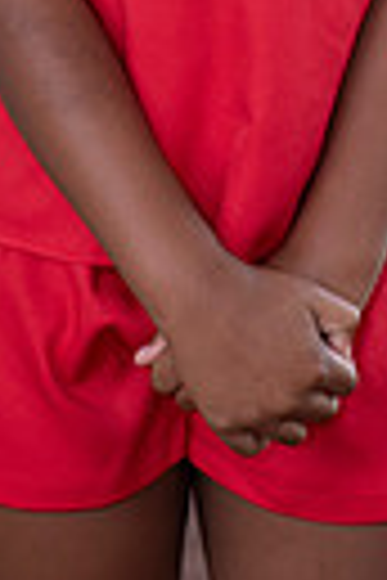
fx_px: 4789
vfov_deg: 6.8
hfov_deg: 4.6
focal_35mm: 297
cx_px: 166
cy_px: -369
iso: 400
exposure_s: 1/200
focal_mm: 85
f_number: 3.5
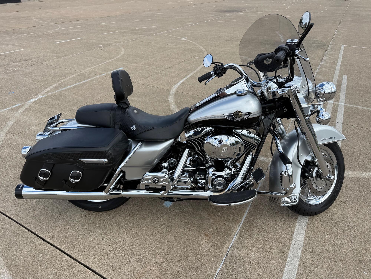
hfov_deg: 71.6
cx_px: 186
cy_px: 140
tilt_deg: -29.5
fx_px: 257
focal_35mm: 24
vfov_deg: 56.8
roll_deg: +0.5
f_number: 1.78
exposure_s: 1/2907
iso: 80
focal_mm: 6.76
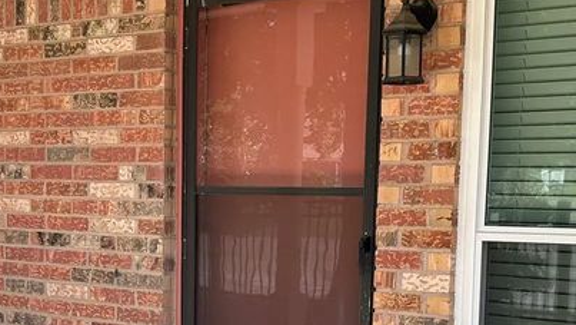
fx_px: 1100
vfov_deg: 16.4
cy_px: 339
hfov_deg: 29.3
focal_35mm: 72
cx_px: 244
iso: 50
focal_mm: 5.7
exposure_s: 1/723
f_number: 1.5
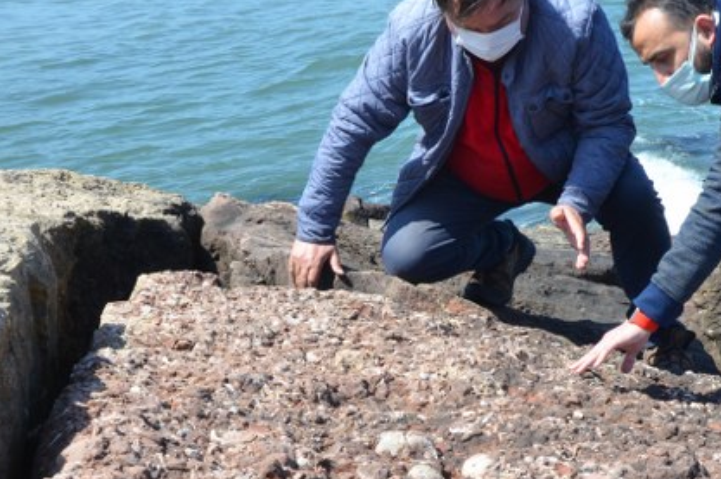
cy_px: 251
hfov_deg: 29.1
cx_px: 481
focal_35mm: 69
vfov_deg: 19.7
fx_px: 1380
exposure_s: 1/640
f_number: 13
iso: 800
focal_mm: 24
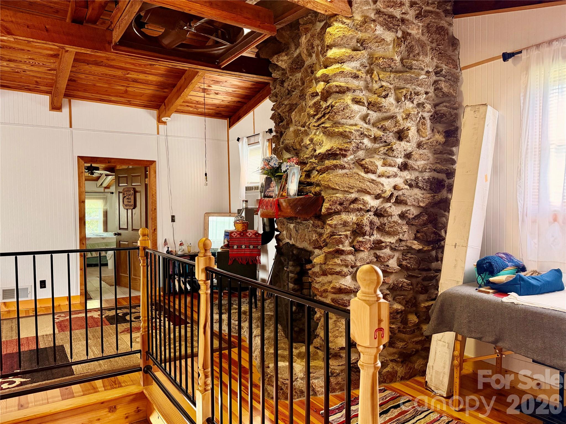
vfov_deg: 56.8
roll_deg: +0.7
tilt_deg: -2.3
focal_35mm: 24
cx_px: 283
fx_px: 392
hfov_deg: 71.6
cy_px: 212
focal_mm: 6.76
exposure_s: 1/60
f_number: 1.78
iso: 400
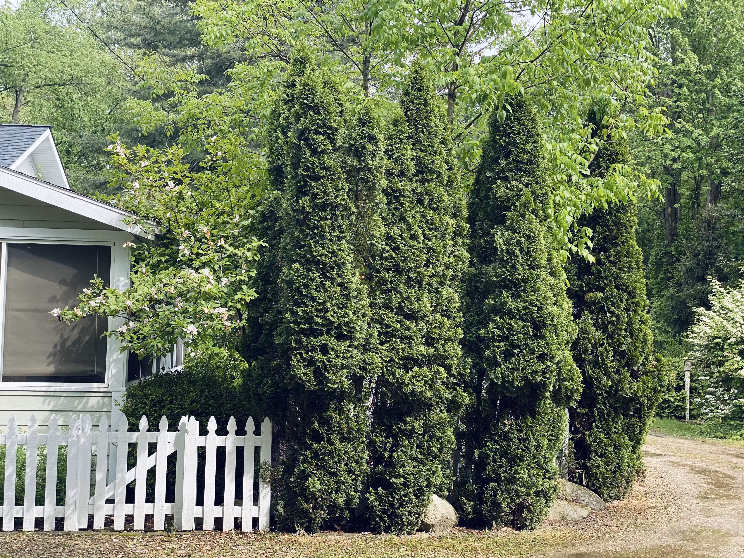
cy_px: 279
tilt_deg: +2.5
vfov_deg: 28.0
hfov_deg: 36.8
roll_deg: -2.4
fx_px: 1118
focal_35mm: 52
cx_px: 372
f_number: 2
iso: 20
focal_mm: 6
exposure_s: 1/448
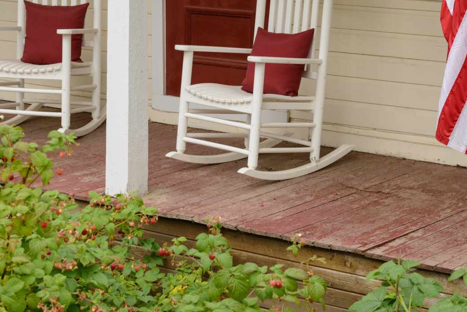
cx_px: 203
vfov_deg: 11.3
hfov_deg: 17.1
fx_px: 1557
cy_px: -17
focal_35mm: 120
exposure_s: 1/320
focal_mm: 50
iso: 400
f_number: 8
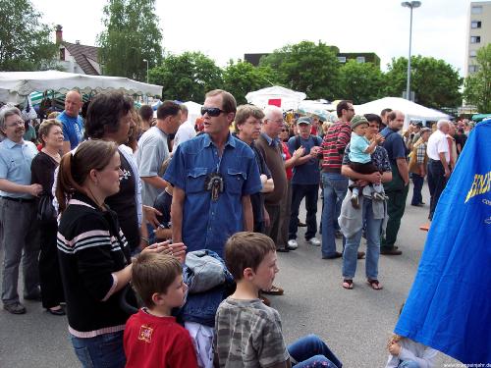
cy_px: 184
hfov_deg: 47.9
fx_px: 553
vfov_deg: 36.8
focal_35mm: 39
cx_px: 246
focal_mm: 8
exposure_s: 1/500
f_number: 3.4
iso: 100
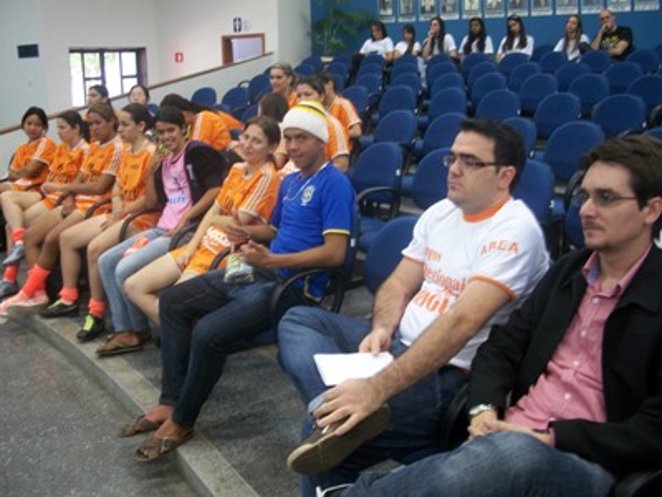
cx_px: 331
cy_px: 248
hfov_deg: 52.6
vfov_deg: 40.7
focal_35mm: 35
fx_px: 669
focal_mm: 6.3
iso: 186
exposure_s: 1/8
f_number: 3.1
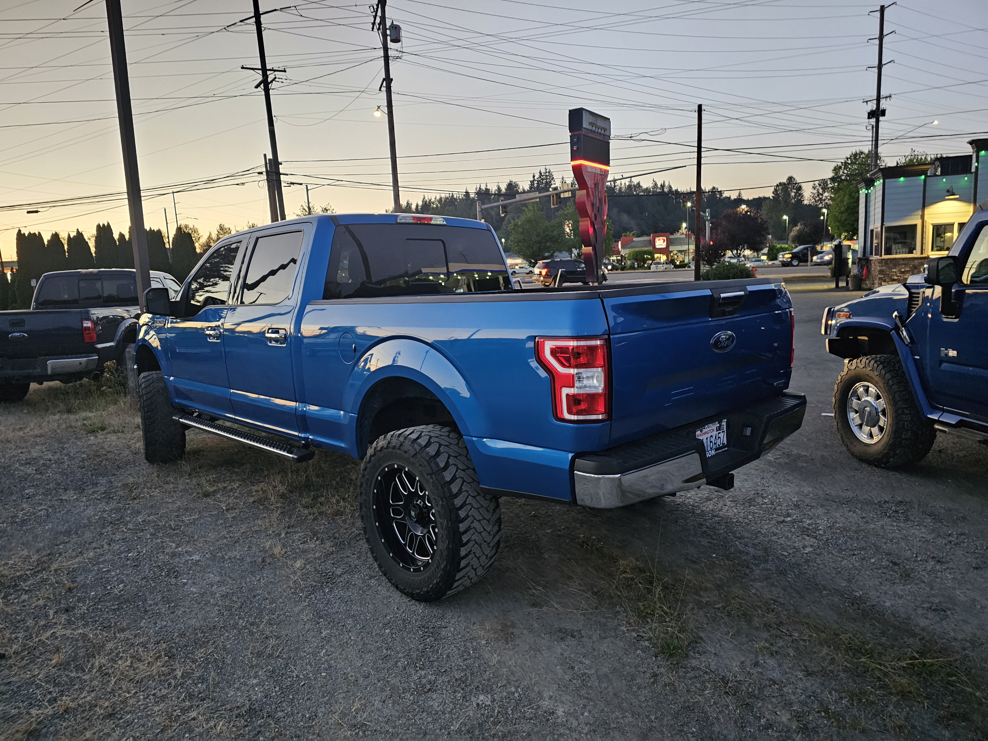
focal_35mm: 23
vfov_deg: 58.9
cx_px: 494
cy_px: 370
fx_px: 656
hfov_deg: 73.9
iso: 1000
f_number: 1.7
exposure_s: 1/120
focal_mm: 6.3
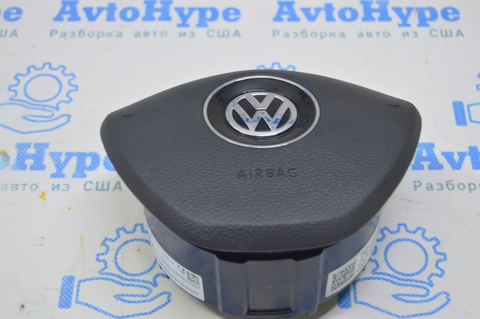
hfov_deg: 31.9
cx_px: 240
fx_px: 839
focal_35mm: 63
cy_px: 160
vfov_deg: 21.5
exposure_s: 1/20
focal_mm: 42
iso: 400
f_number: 5.6
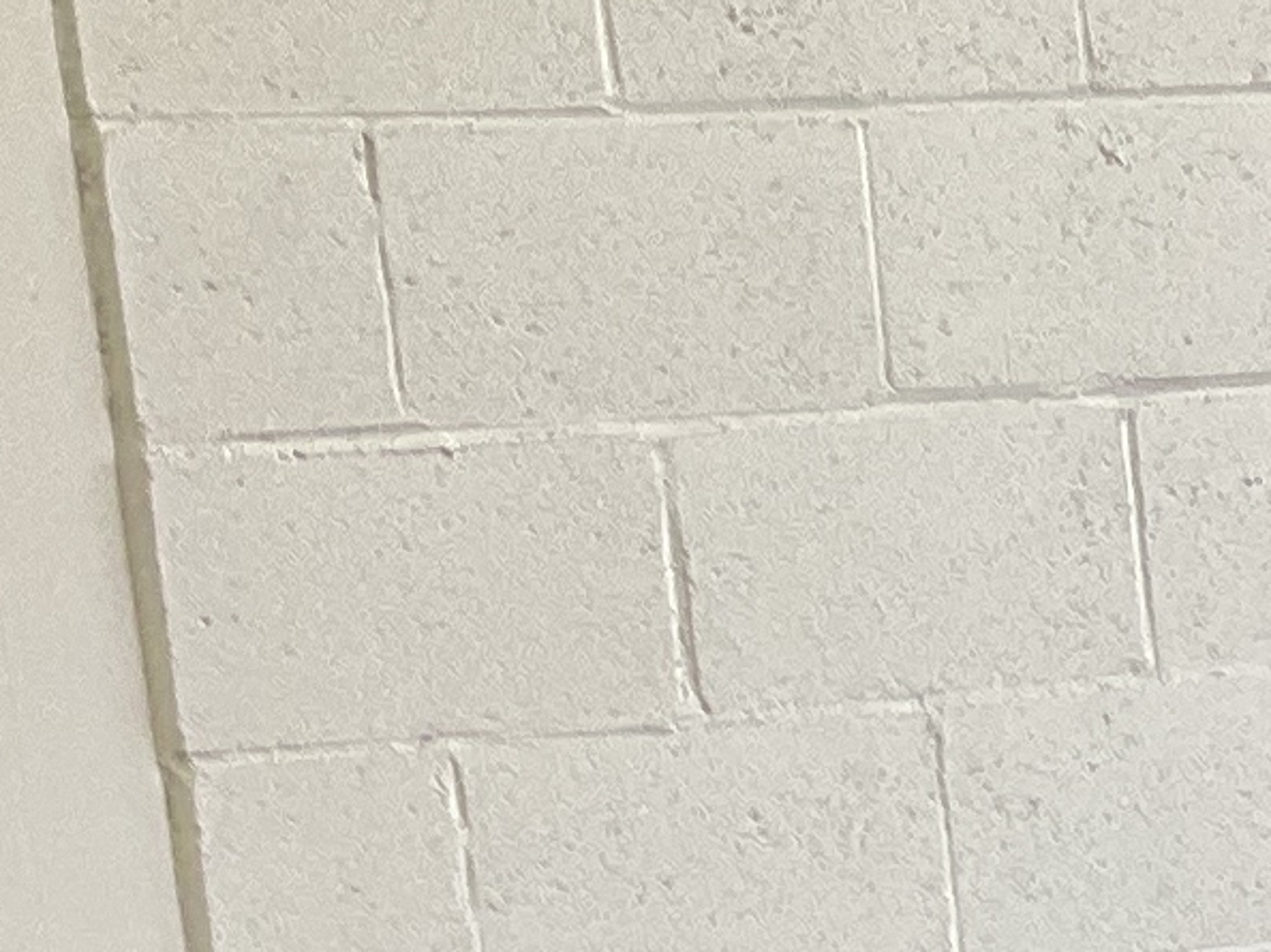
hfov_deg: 9.5
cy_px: 2922
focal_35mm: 197
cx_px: 2435
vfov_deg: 6.8
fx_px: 7230
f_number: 1.8
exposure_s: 1/120
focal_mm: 3
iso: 64
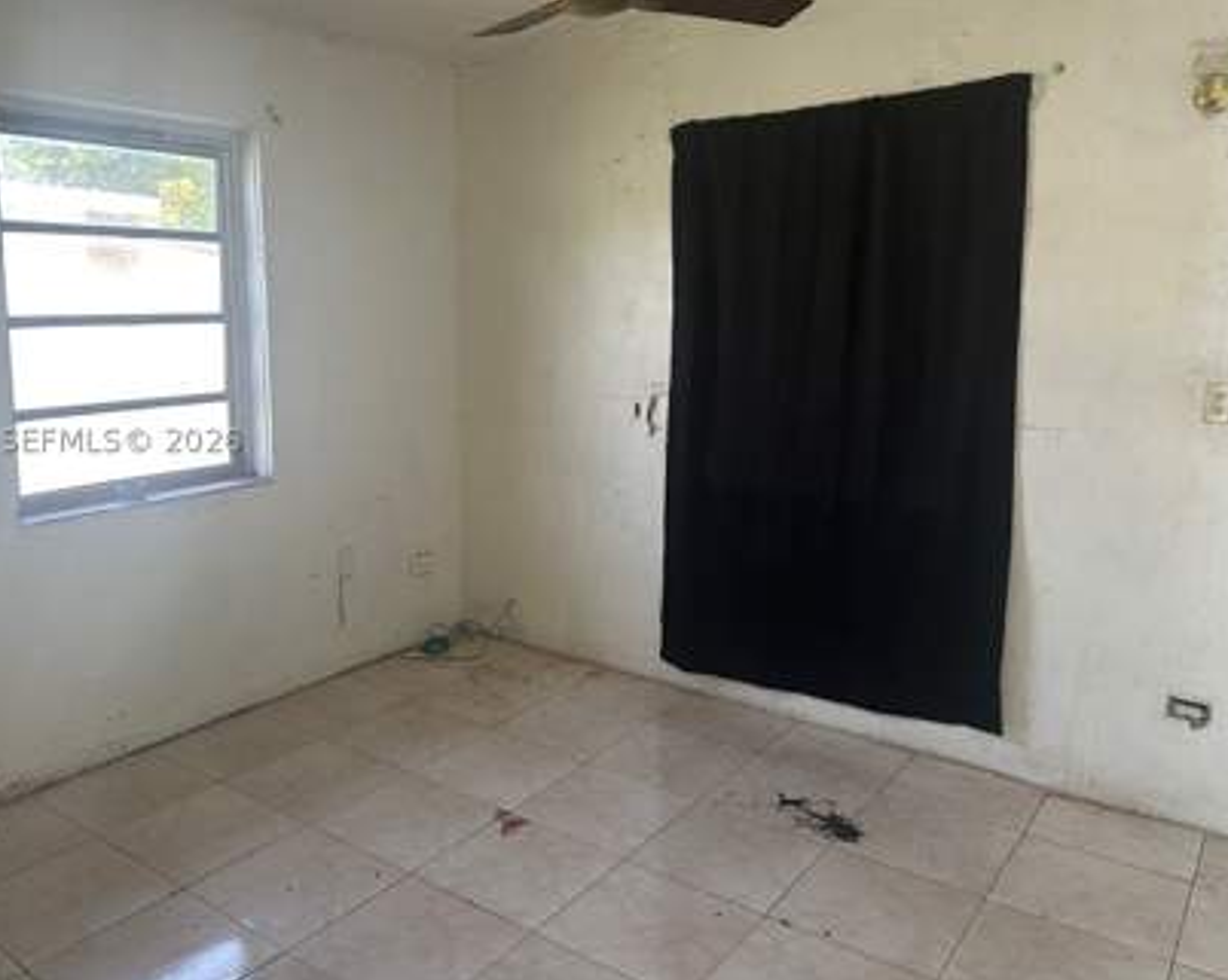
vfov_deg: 51.4
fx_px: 1017
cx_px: 522
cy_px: 440
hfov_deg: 61.9
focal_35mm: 28
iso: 160
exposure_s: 1/121
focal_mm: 6.86
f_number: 1.78
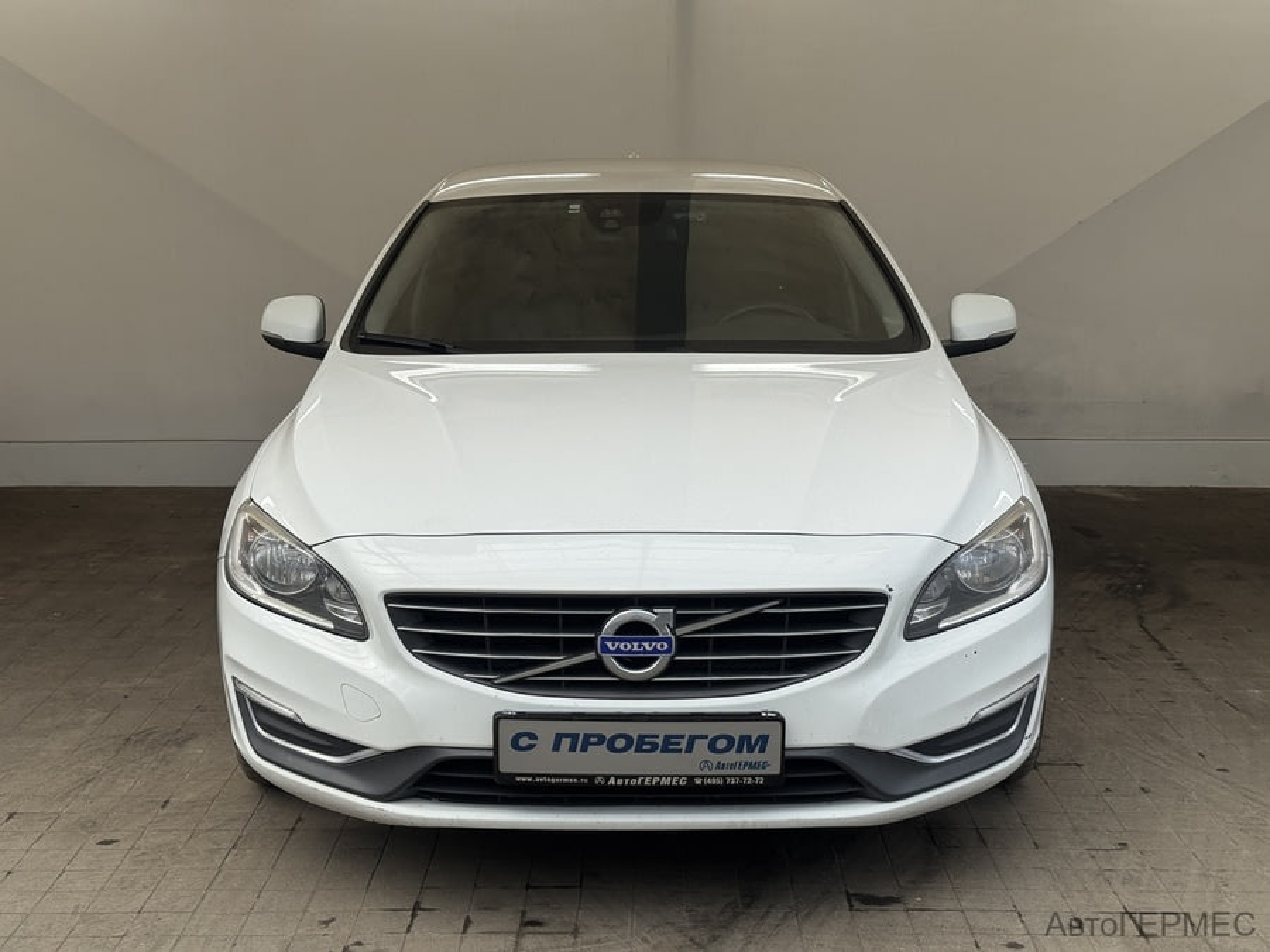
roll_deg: -0.6
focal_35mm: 48
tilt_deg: -10.8
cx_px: 635
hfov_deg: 39.7
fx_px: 1761
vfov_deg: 30.3
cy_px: 476
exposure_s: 1/1637
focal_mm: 6.76
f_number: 1.78
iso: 64
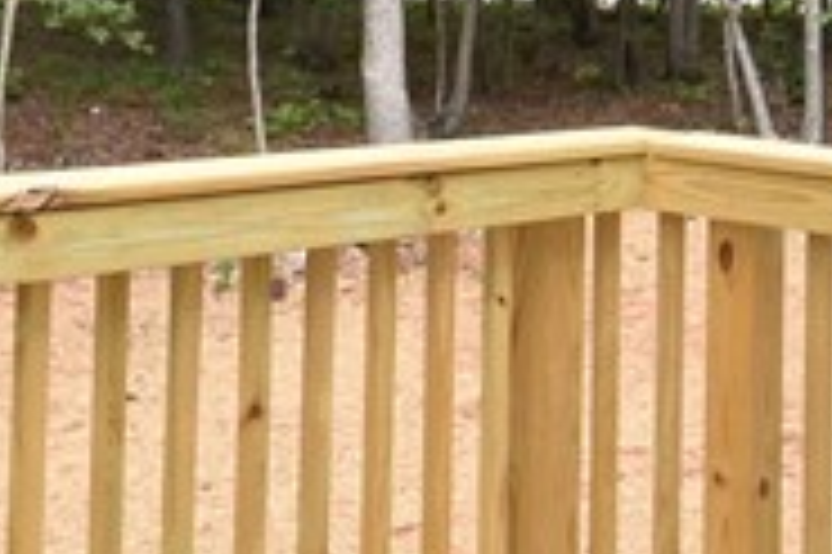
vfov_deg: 14.6
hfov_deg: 23.1
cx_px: 317
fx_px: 2032
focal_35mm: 88
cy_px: -232
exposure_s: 1/100
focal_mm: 10
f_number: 5
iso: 200
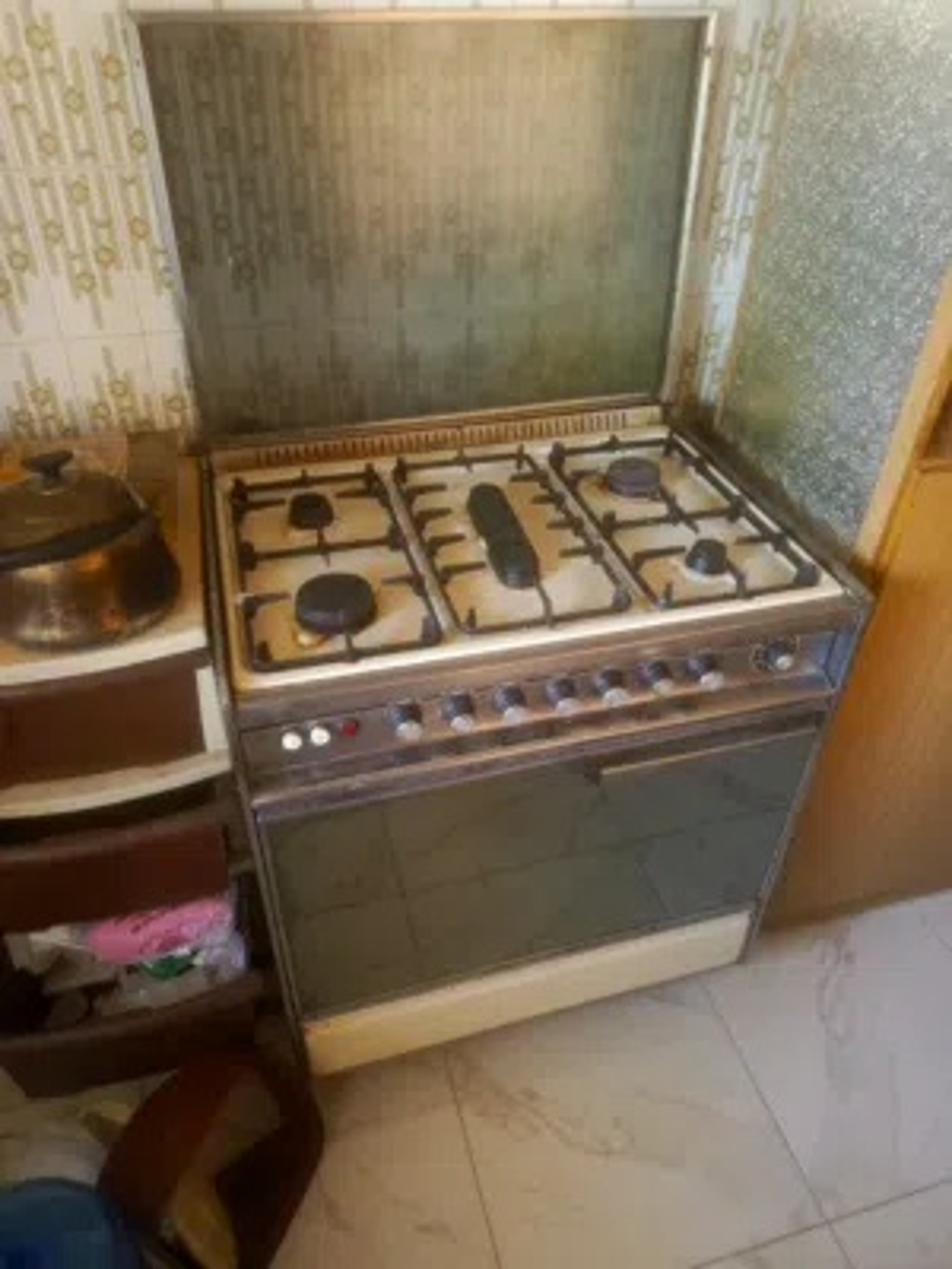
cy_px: 634
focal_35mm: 23
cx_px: 476
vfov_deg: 73.9
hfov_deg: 58.9
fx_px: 843
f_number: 1.75
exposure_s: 1/50
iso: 3896
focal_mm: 5.25
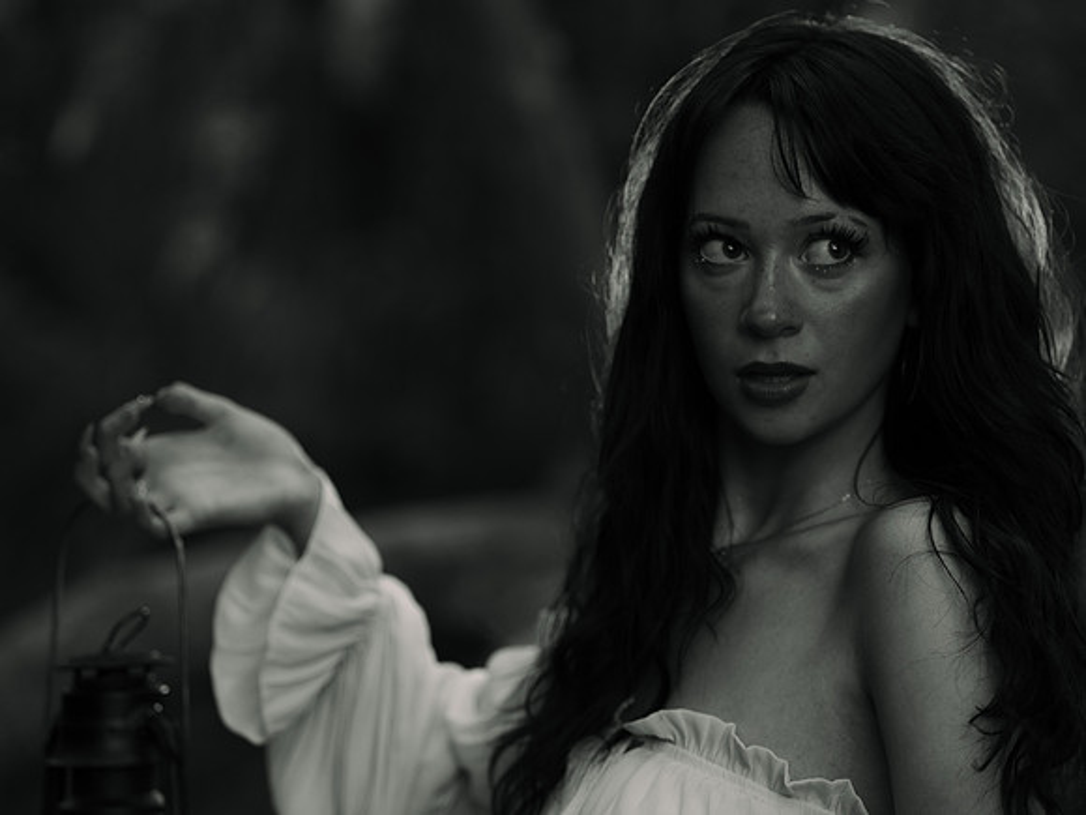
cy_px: 408
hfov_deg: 14.9
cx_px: 543
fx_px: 4142
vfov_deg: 11.2
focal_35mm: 132
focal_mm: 122
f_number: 2.8
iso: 640
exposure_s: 1/160
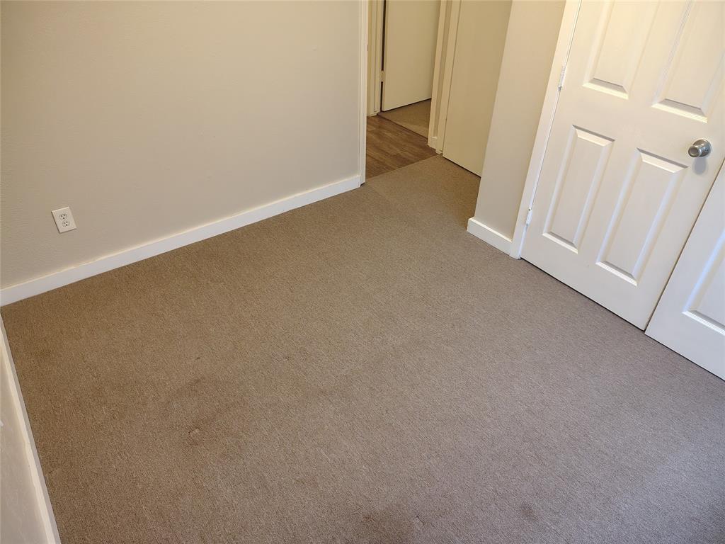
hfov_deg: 71.6
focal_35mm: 24
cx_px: 362
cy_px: 272
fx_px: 503
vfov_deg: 56.8
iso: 1030
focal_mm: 5.56
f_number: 1.8
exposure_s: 1/60
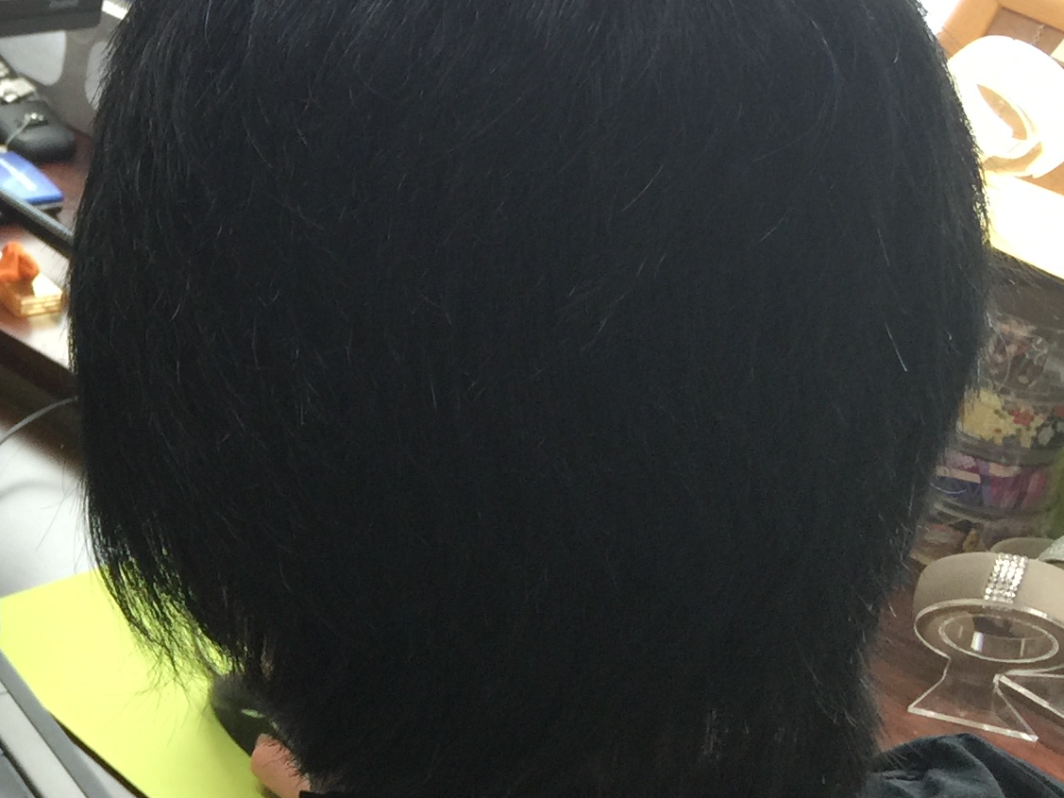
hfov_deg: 20.6
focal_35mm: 84
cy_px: 357
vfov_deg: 17.6
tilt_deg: -29.5
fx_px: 2582
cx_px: -437
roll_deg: -1.3
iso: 32
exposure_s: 1/30
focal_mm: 4.15
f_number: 2.2
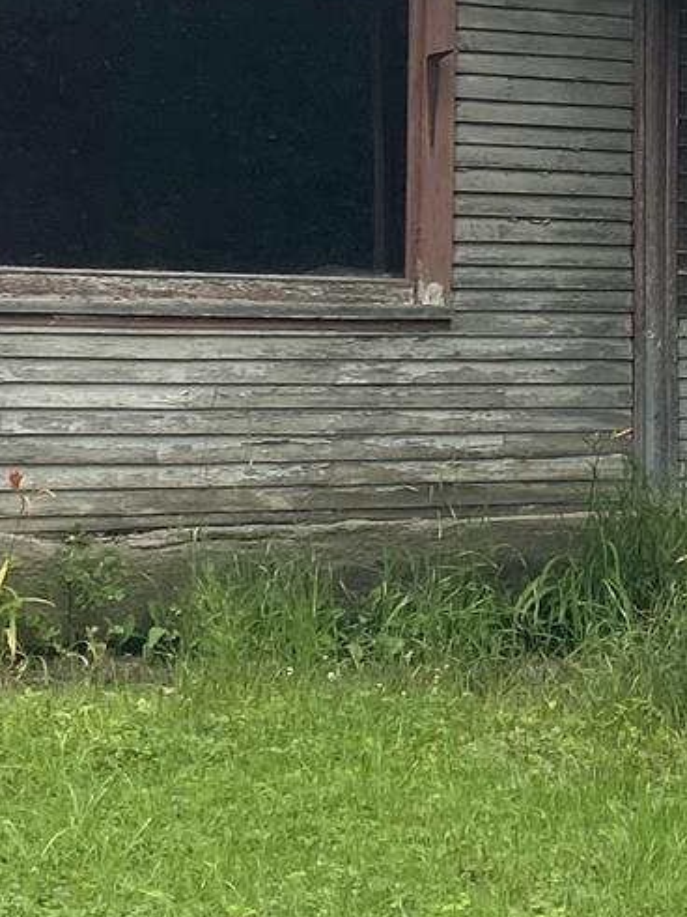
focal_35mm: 122
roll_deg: -1.4
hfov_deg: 11.8
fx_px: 3230
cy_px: 189
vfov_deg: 16.0
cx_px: 911
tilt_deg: +3.1
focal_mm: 4.25
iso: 32
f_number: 1.8
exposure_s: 1/1412
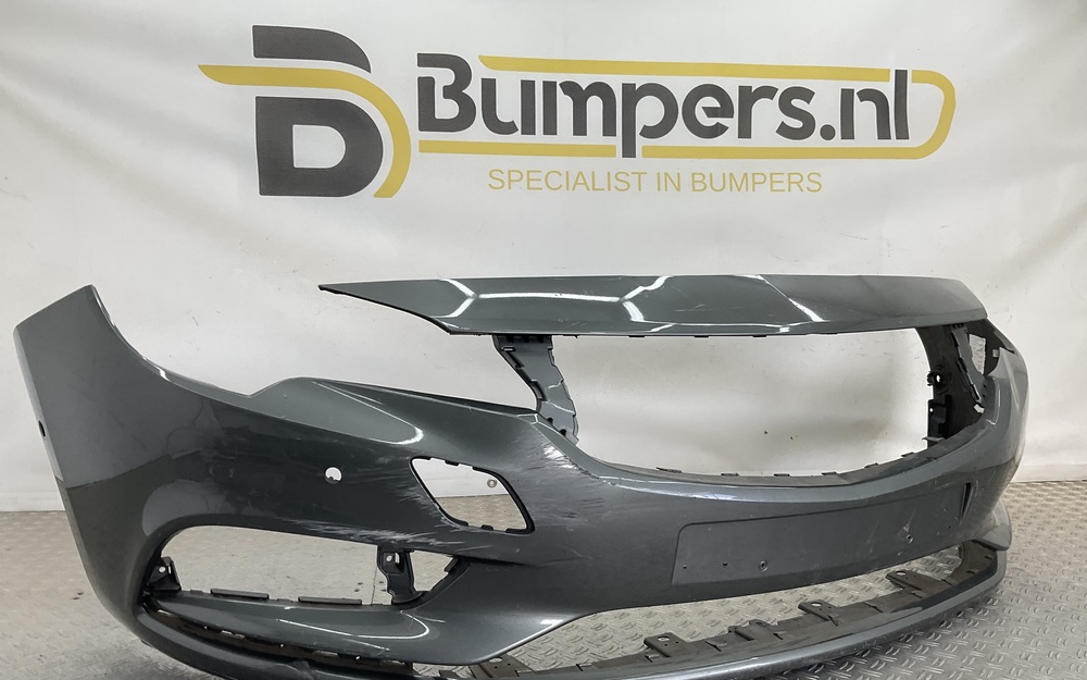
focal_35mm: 31
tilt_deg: -8.5
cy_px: 397
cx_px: 547
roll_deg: -0.1
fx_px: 918
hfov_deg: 61.2
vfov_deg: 40.5
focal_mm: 3
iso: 20
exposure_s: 1/120
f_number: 1.8
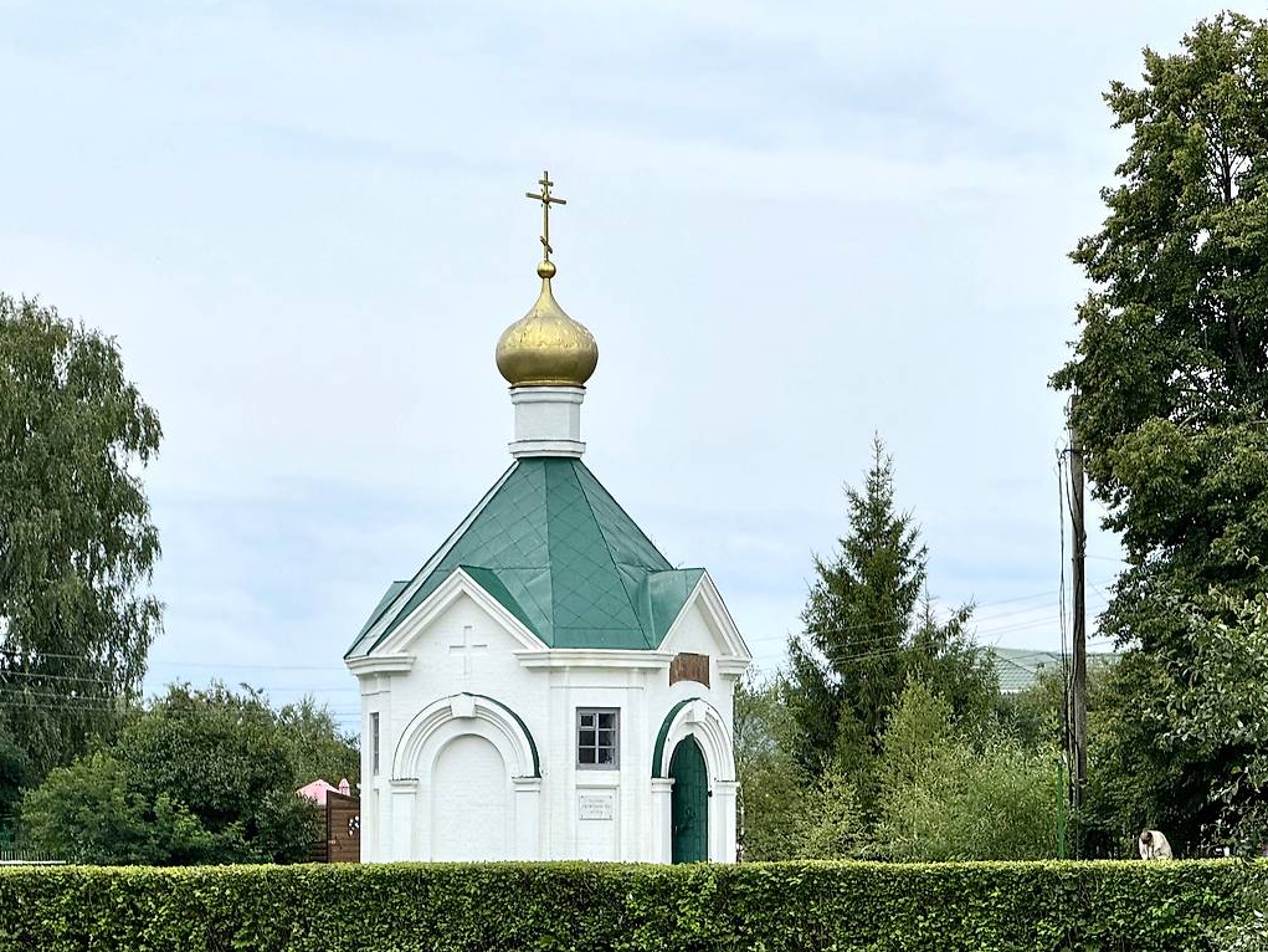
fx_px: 5166
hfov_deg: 14.0
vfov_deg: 10.5
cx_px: 600
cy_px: 536
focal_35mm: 141
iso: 50
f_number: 2.8
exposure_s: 1/1294
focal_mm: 15.66
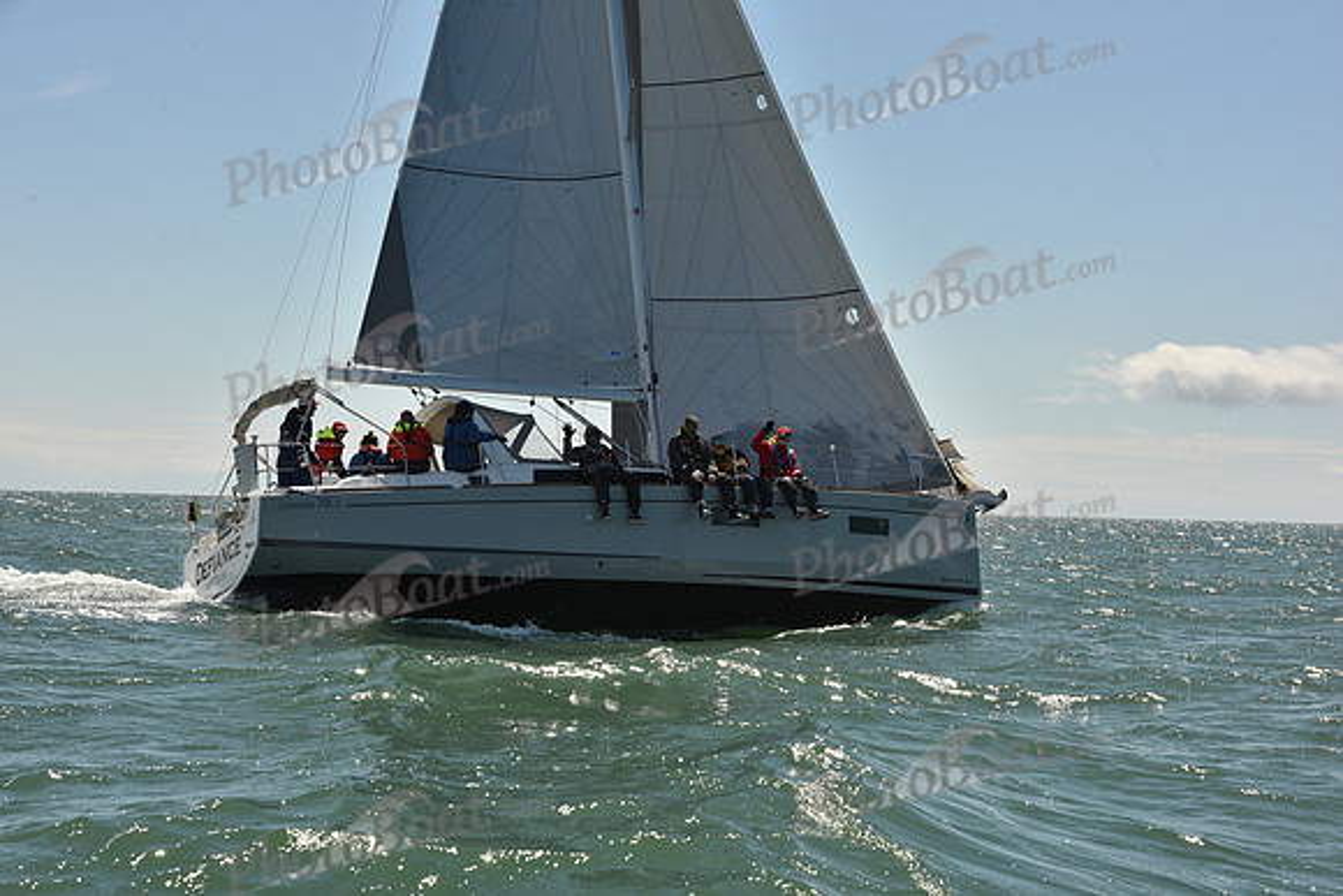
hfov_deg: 28.8
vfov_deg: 19.5
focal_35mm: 70
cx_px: 672
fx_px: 2612
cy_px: 448
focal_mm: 70
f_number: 11
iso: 320
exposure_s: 1/800
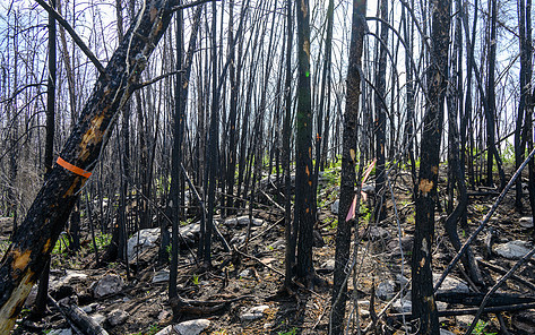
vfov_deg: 41.9
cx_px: 288
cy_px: 178
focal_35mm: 30
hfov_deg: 62.8
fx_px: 438
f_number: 8
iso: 110
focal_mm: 24
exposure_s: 1/50
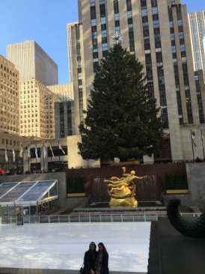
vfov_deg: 61.7
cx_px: 102
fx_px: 229
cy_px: 137
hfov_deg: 48.2
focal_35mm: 29
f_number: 2.2
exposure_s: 1/351
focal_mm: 4.15
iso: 25
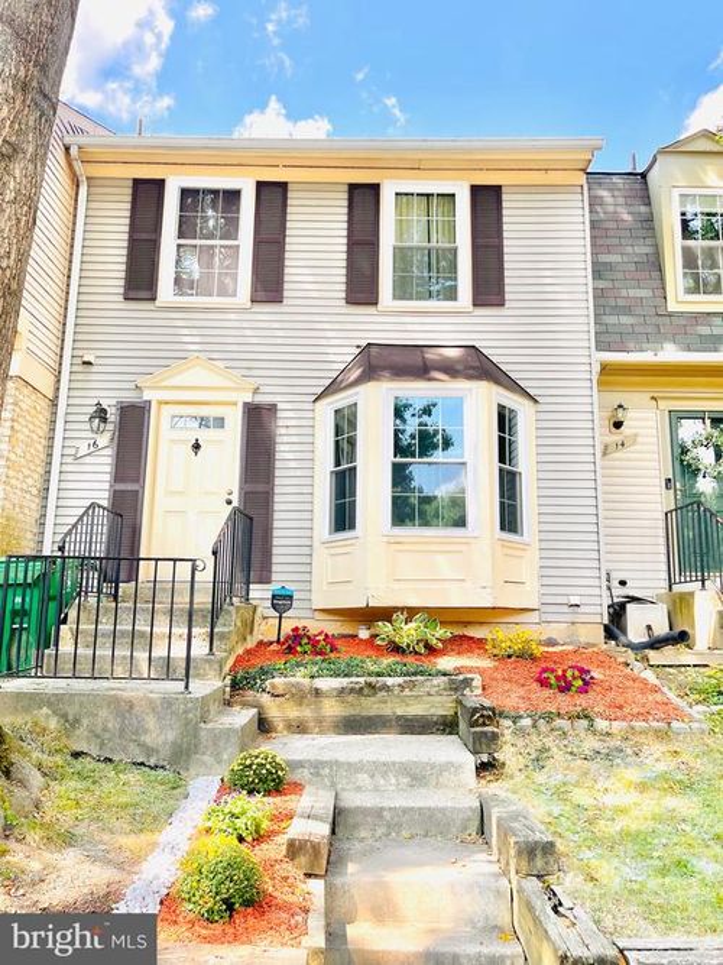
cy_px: 482
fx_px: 724
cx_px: 362
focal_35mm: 26
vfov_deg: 67.3
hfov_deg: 53.0
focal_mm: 5.1
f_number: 1.6
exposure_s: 1/676
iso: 50
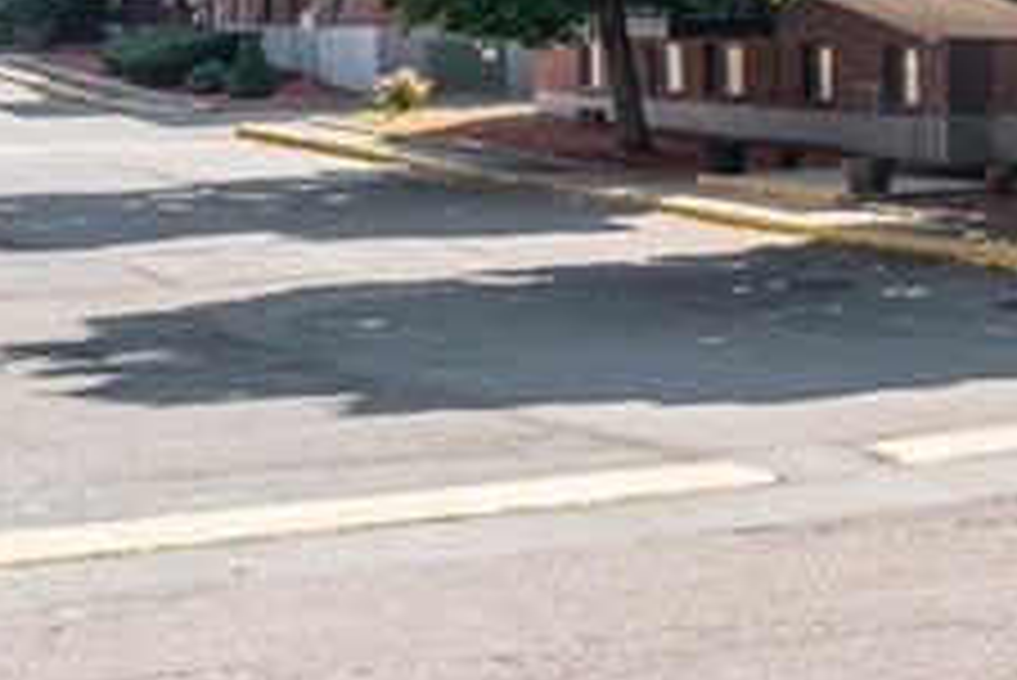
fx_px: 2685
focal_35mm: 95
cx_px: 2138
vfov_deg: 14.3
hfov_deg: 15.9
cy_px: 74
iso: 100
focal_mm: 21
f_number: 8
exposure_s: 1/50
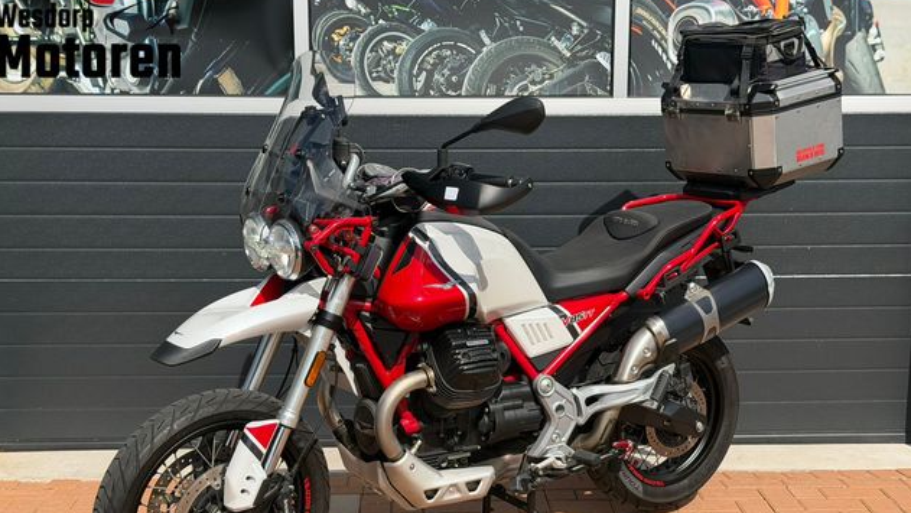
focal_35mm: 53
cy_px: 328
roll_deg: +0.4
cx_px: 458
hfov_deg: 39.2
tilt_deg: -9.9
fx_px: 1280
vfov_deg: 22.6
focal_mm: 6.76
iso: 80
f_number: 1.78
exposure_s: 1/5587
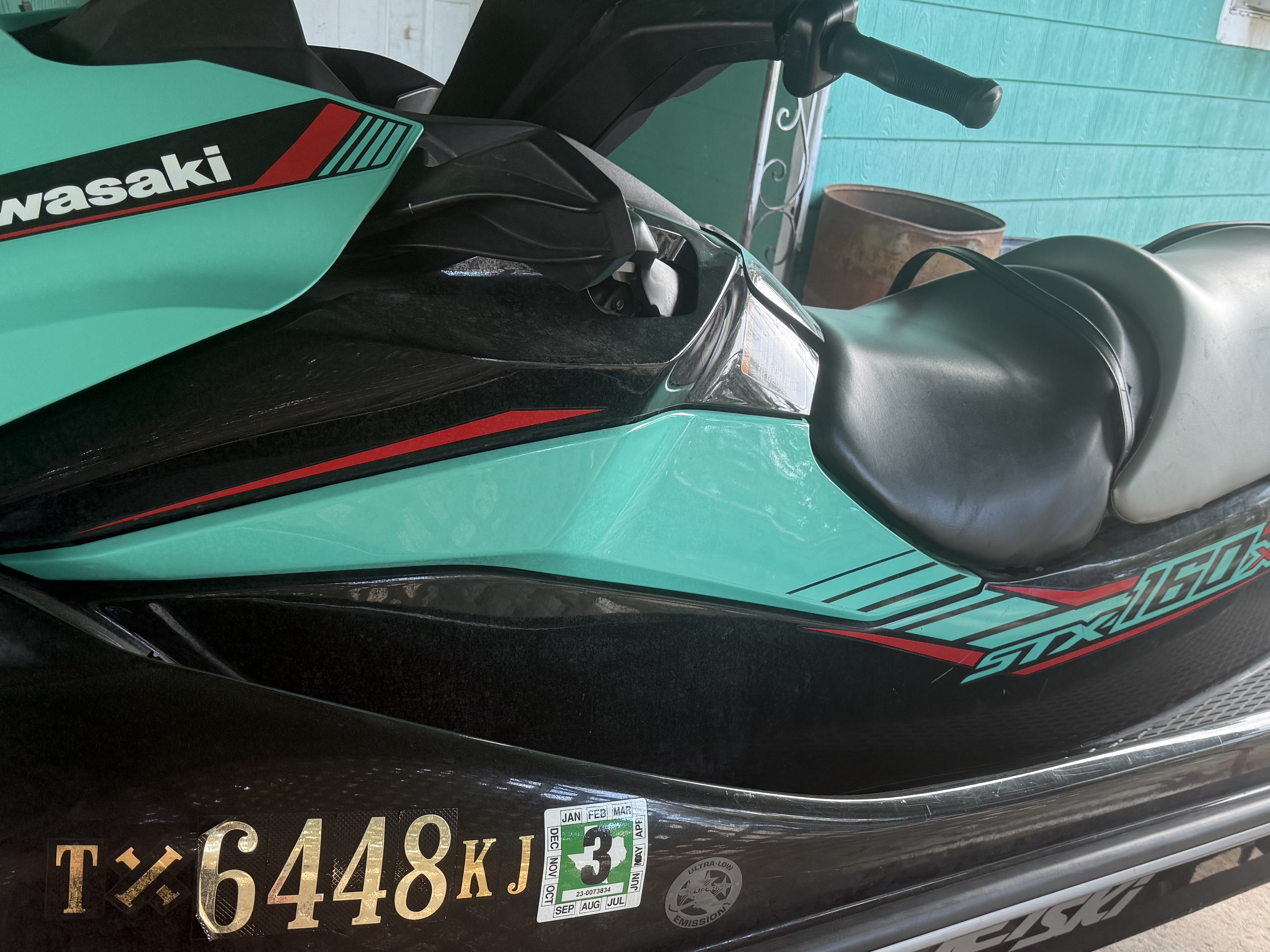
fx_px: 1358
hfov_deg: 49.9
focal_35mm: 37
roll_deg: -10.8
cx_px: 741
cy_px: 690
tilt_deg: -29.2
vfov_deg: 37.9
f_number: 1.78
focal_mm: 6.76
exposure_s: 1/121
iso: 125
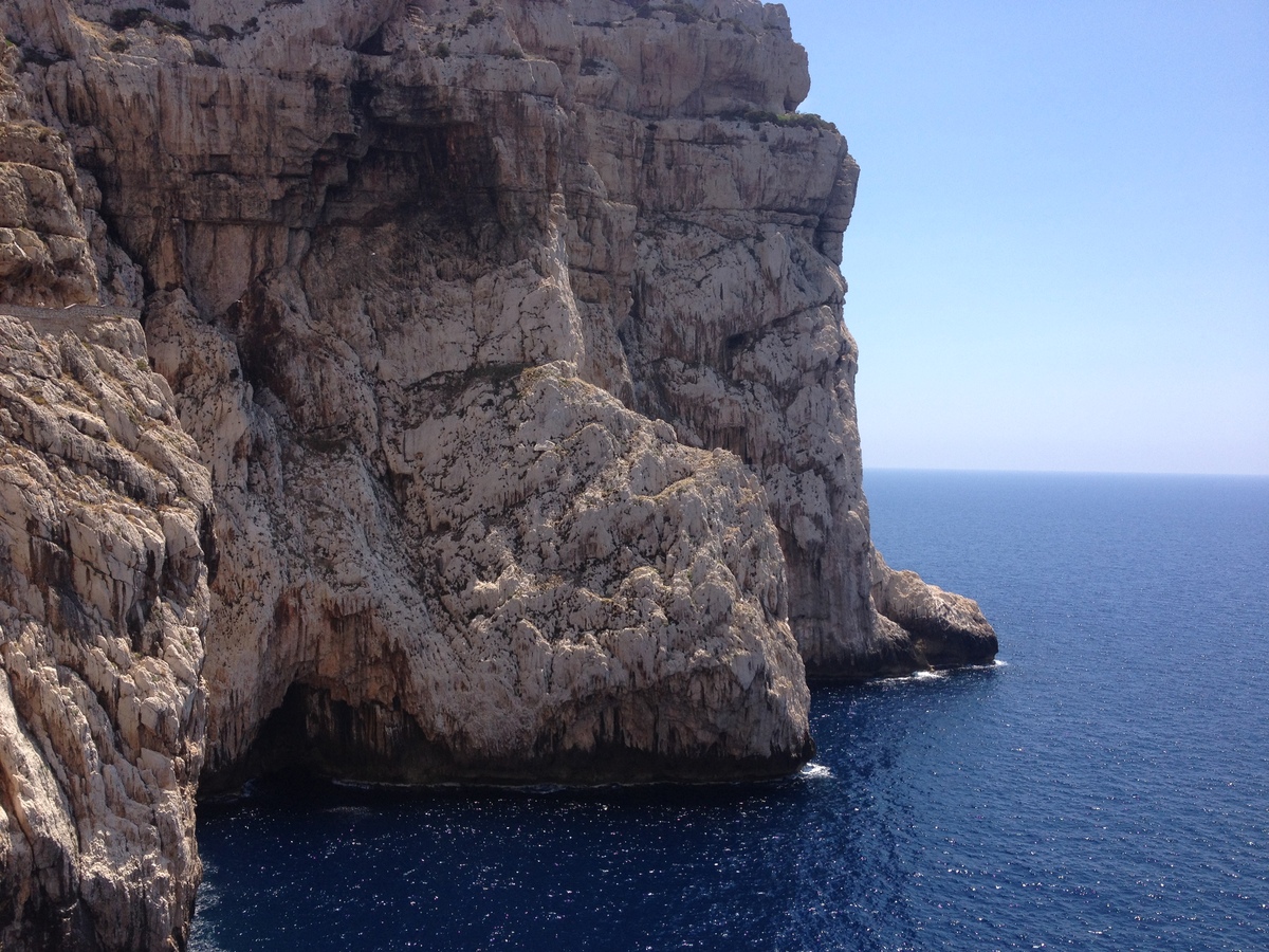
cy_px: 476
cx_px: 634
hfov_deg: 52.6
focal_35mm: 35
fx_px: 1283
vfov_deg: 40.7
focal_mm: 4.28
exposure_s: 1/1284
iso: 50
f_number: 2.4
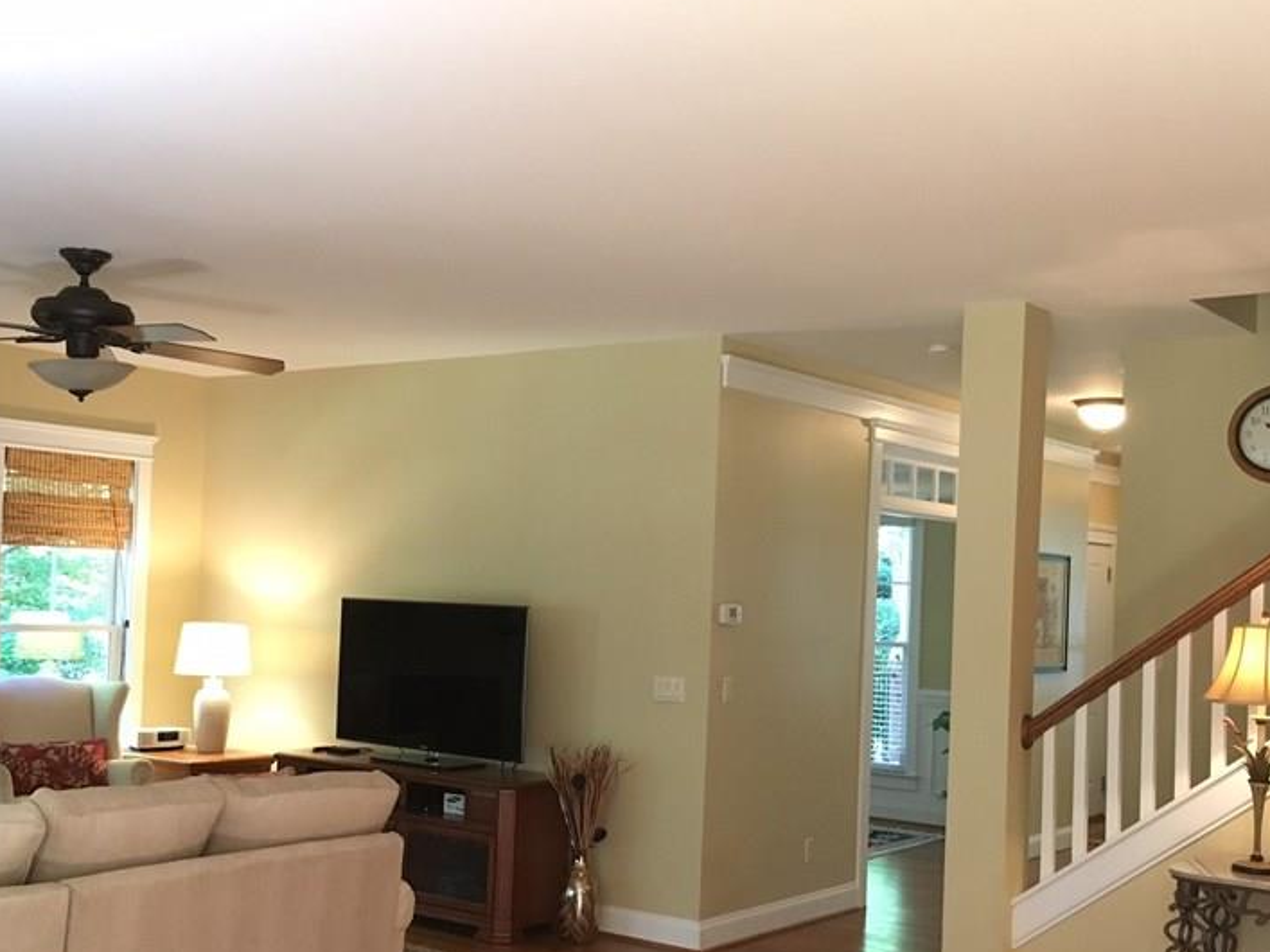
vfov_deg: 34.2
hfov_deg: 44.6
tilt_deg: -1.6
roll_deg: -2.0
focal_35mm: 42
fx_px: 1541
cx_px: 528
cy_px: 575
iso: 200
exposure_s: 1/30
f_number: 2.2
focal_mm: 4.15
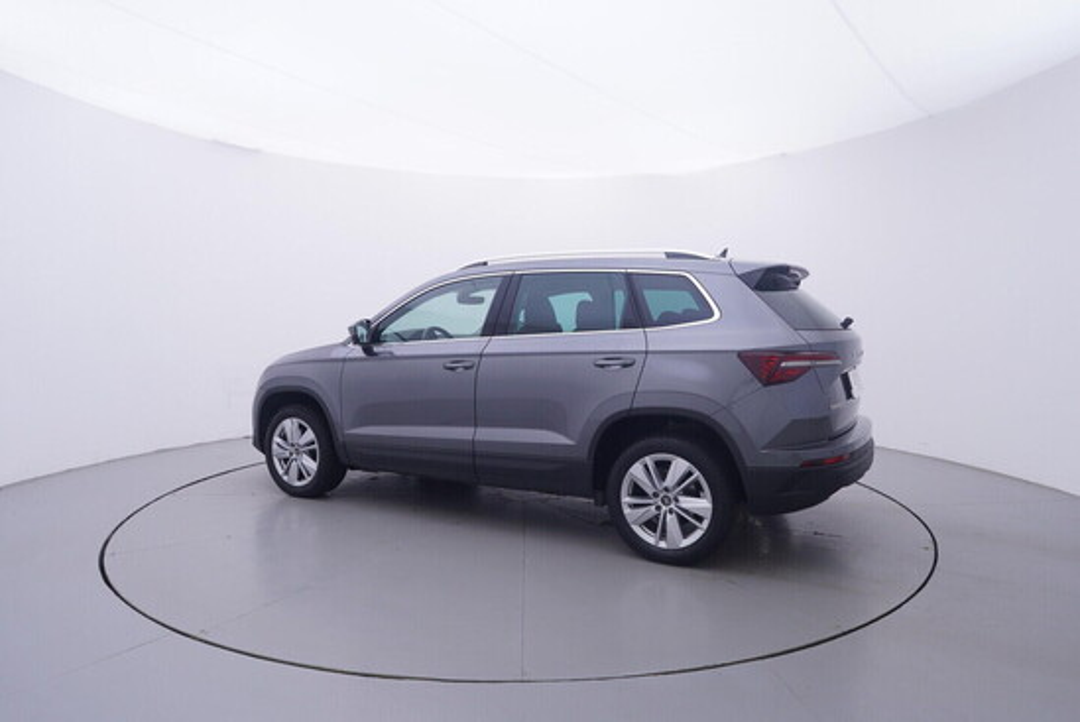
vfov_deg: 56.2
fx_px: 676
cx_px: 540
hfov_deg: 77.3
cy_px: 361
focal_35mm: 22
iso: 200
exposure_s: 1/80
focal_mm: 15
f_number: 5
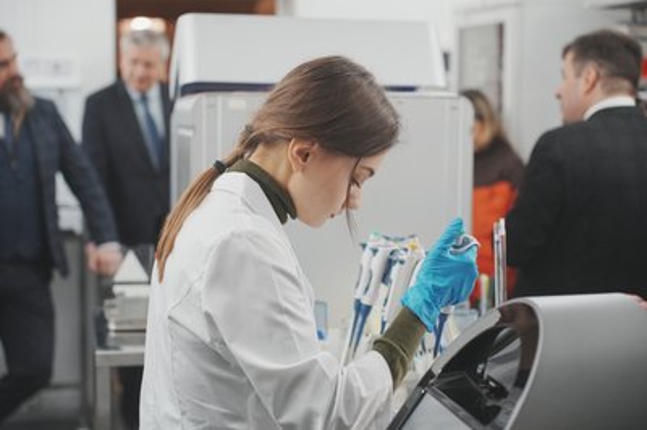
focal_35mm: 63
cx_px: 324
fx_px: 1131
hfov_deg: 31.9
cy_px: 215
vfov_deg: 21.5
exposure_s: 1/320
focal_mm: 63
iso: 1600
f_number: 3.2
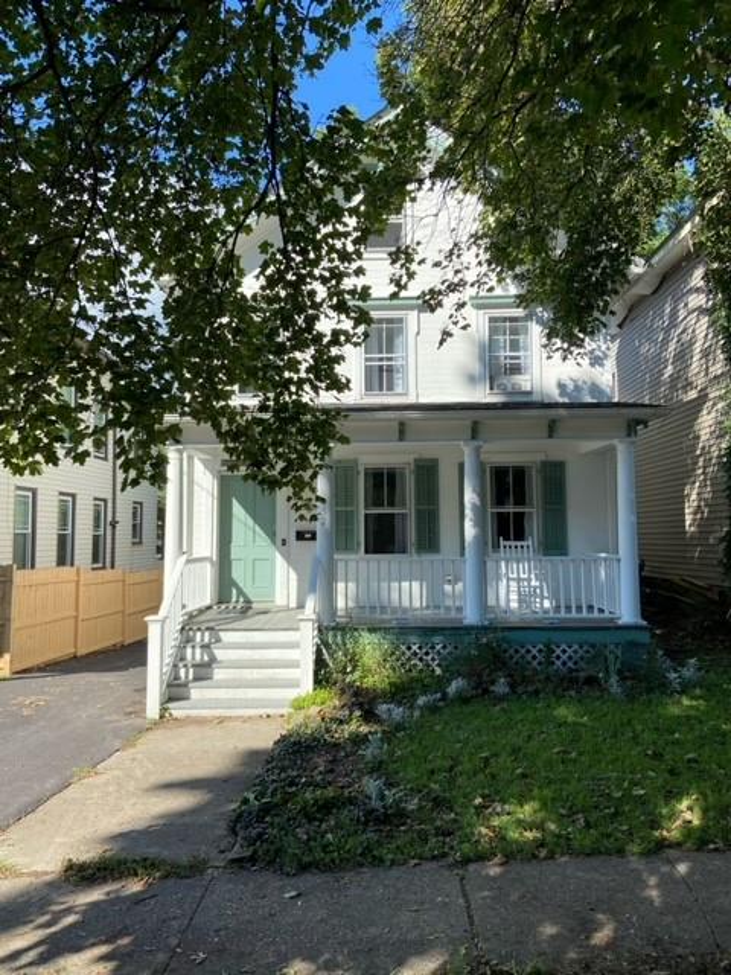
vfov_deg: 67.3
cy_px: 488
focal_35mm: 26
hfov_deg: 53.1
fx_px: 732
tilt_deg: +4.6
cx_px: 366
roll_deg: +0.8
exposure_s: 1/1245
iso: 32
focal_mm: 4.25
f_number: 1.8
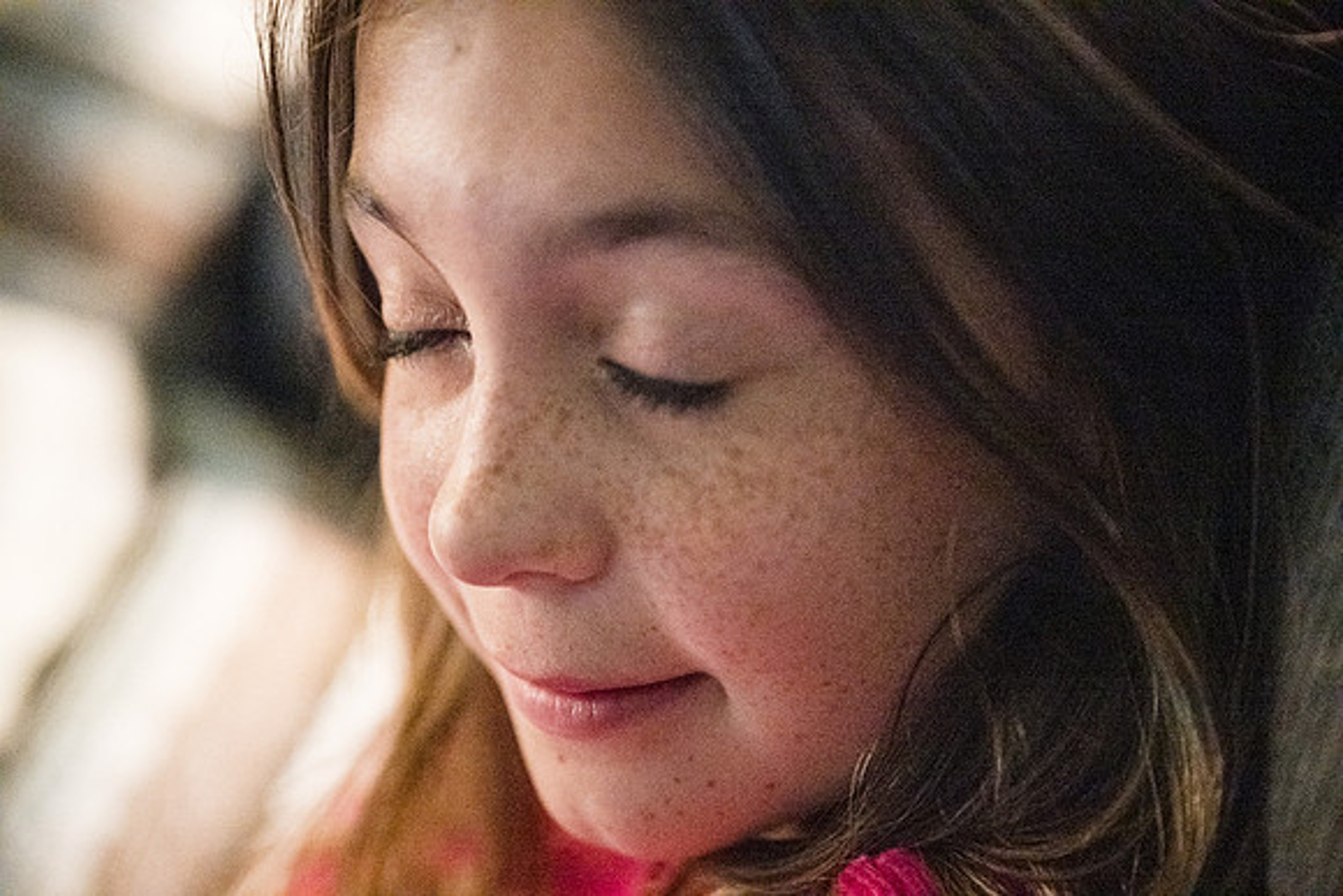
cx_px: 672
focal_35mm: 70
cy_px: 448
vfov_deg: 19.5
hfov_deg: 28.8
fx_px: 2612
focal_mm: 70
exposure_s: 1/160
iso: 25600
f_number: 2.8
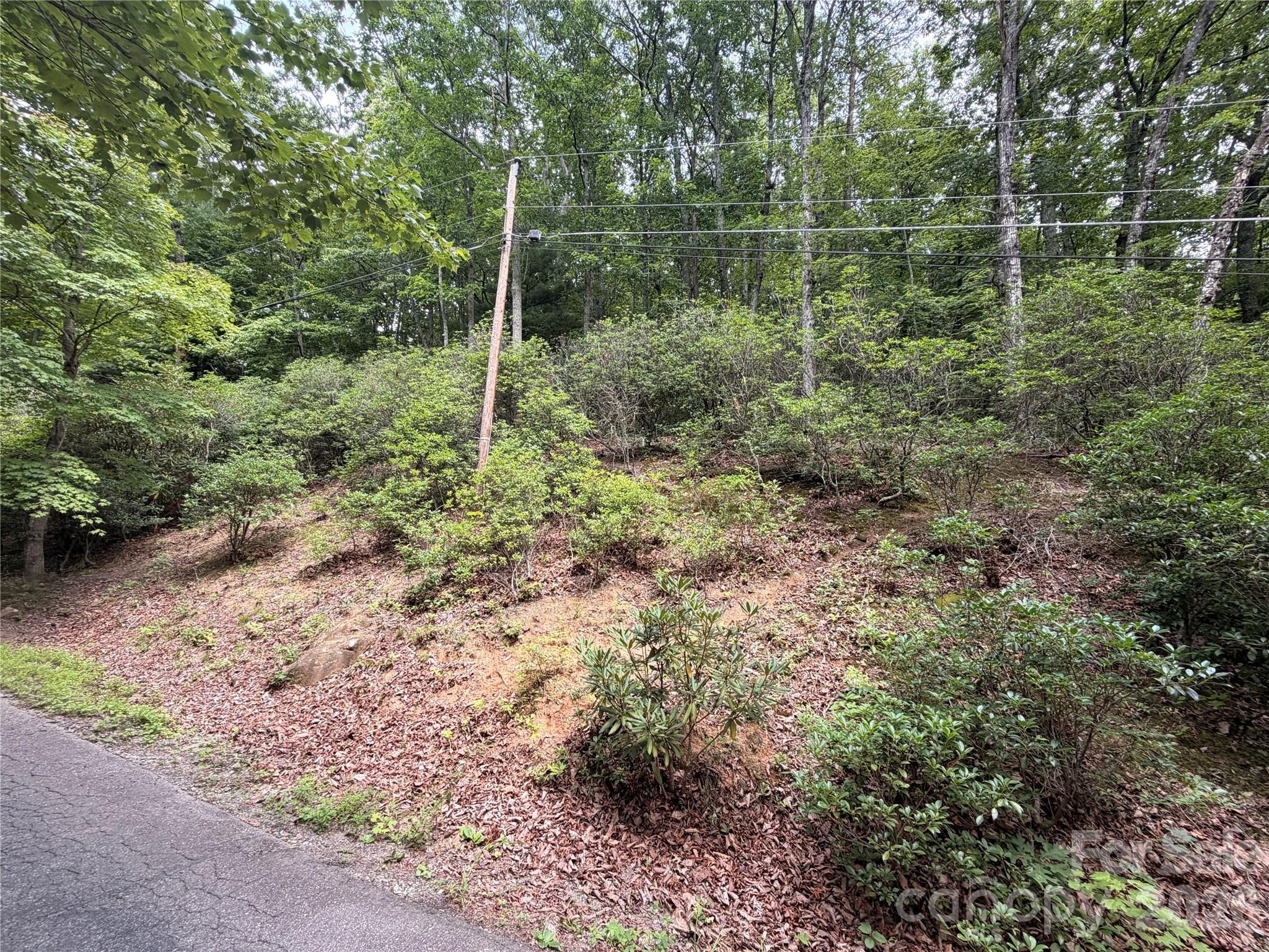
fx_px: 513
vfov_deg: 85.7
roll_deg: +1.3
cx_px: 634
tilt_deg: +11.9
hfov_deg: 102.1
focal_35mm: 14
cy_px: 476
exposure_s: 1/121
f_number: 2.2
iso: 50
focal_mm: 2.22
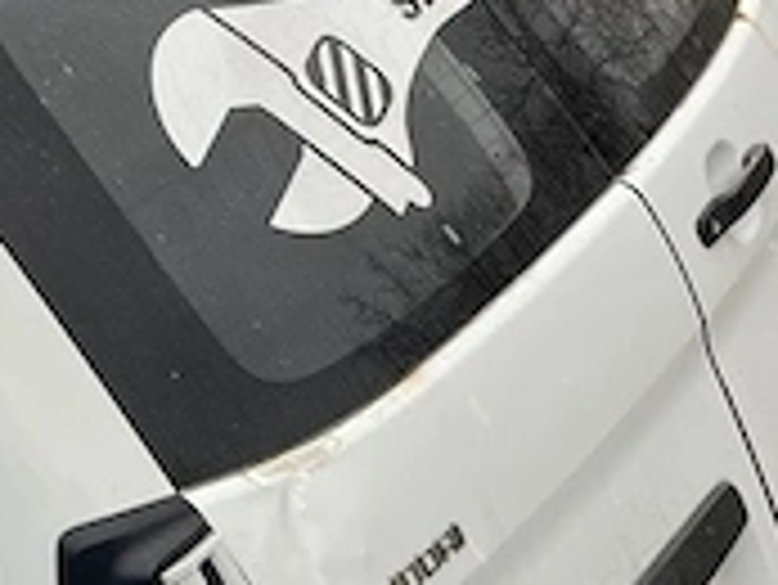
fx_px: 2024
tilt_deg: -17.9
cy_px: 774
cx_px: -103
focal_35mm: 90
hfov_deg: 20.6
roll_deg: +28.7
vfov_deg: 15.6
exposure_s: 1/298
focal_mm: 4.2
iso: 32
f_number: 1.6
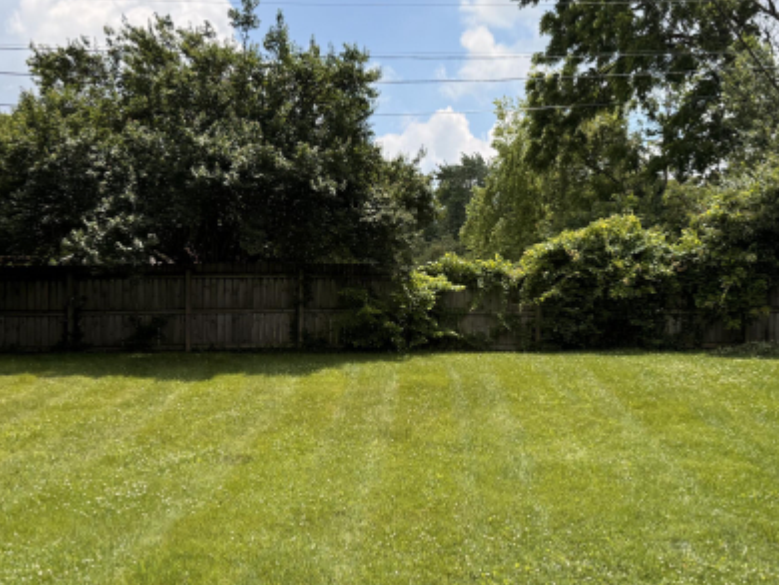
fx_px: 923
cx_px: 458
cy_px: 379
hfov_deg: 45.6
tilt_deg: -1.4
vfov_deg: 34.9
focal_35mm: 41
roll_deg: -0.1
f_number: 1.78
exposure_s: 1/3759
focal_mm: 6.76
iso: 100
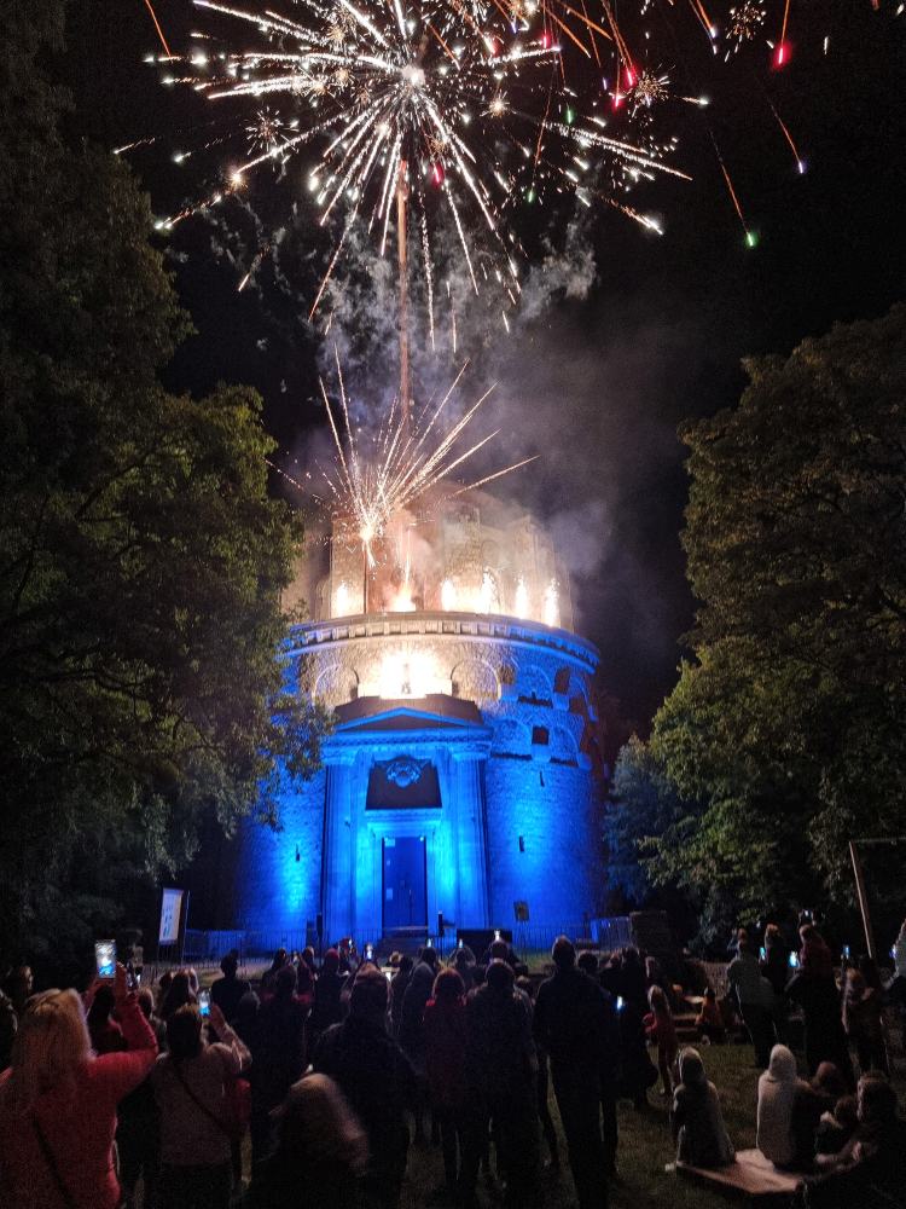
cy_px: 604
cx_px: 453
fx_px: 838
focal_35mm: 24
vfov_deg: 71.6
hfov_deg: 56.8
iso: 500
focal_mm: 6.7
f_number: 1.8
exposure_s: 1/25
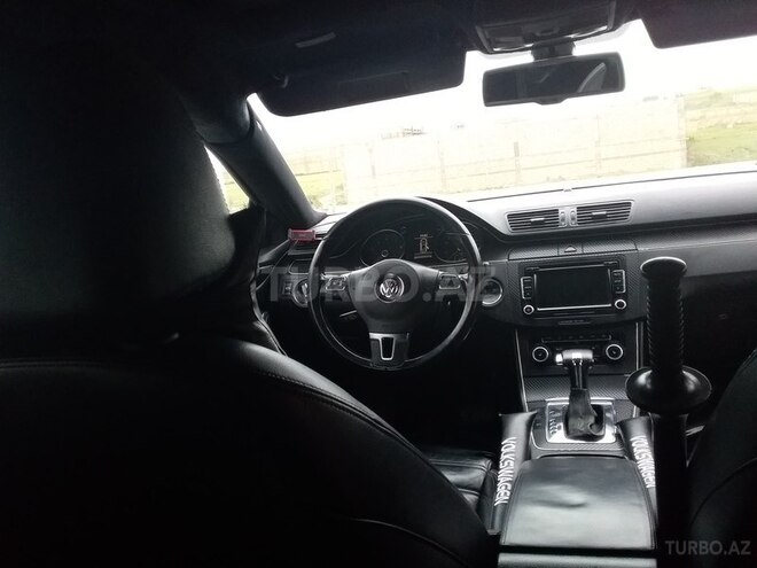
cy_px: 284
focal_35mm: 31
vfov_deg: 45.4
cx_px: 378
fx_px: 678
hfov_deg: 58.4
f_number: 2.2
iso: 100
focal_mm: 3.3
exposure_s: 1/50
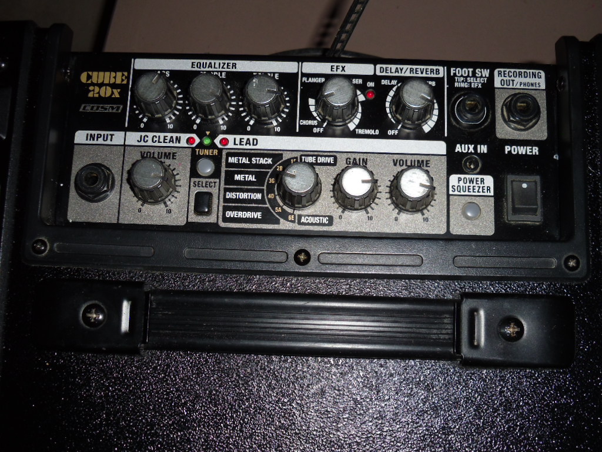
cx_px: 301
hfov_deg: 41.2
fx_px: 800
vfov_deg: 31.5
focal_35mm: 46
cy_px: 226
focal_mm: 8.31
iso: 80
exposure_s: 1/45
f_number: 3.7
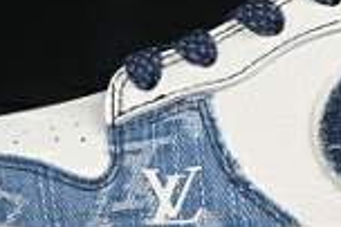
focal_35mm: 360
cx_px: 413
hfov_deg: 5.7
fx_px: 3406
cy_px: -7
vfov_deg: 3.8
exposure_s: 1/80
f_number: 8
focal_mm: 50
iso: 160
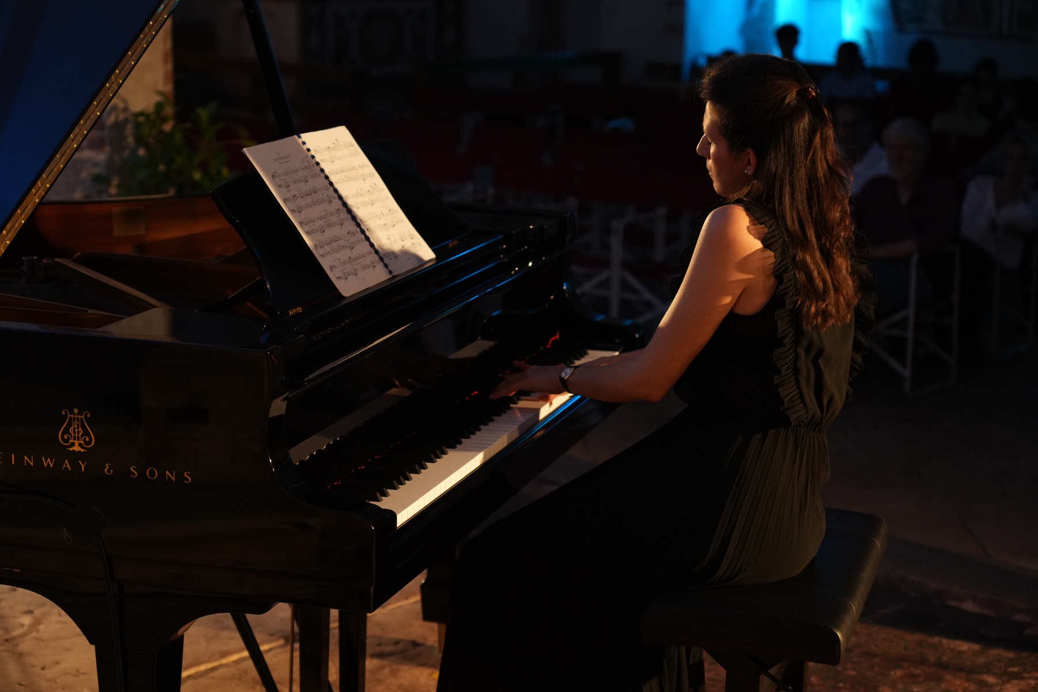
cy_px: 346
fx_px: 2018
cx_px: 519
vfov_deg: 19.5
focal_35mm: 70
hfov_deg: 28.8
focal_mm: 70
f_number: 4
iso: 2500
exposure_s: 1/200
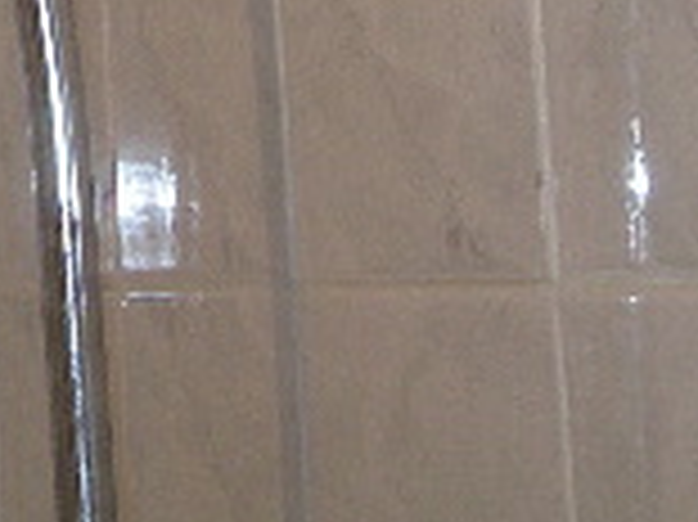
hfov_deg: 12.3
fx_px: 3083
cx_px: -351
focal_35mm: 153
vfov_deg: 9.1
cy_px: -513
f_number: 2.8
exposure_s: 1/40
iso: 200
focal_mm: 7.8
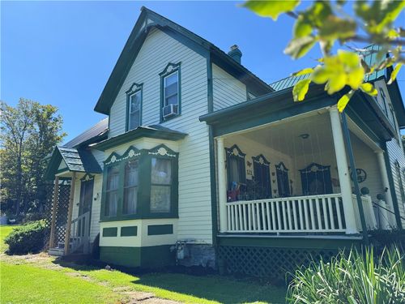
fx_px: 281
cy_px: 152
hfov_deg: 71.6
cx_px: 202
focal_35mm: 24
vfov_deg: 56.8
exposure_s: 1/1721
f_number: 1.78
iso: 80
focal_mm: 6.76
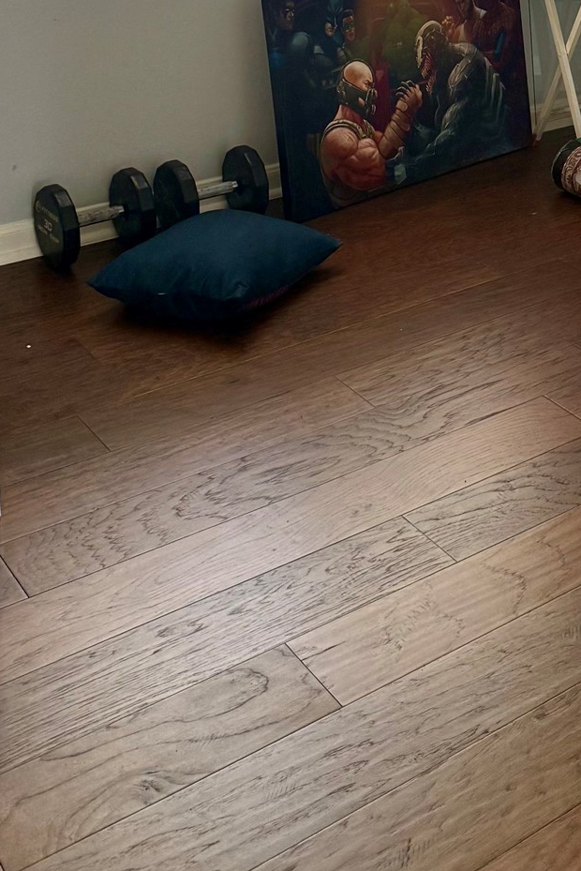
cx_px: 580
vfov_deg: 32.6
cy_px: -46
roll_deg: -2.7
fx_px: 1330
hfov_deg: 23.6
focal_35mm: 55
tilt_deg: -9.2
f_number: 1.78
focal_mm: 6.76
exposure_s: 1/117
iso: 200
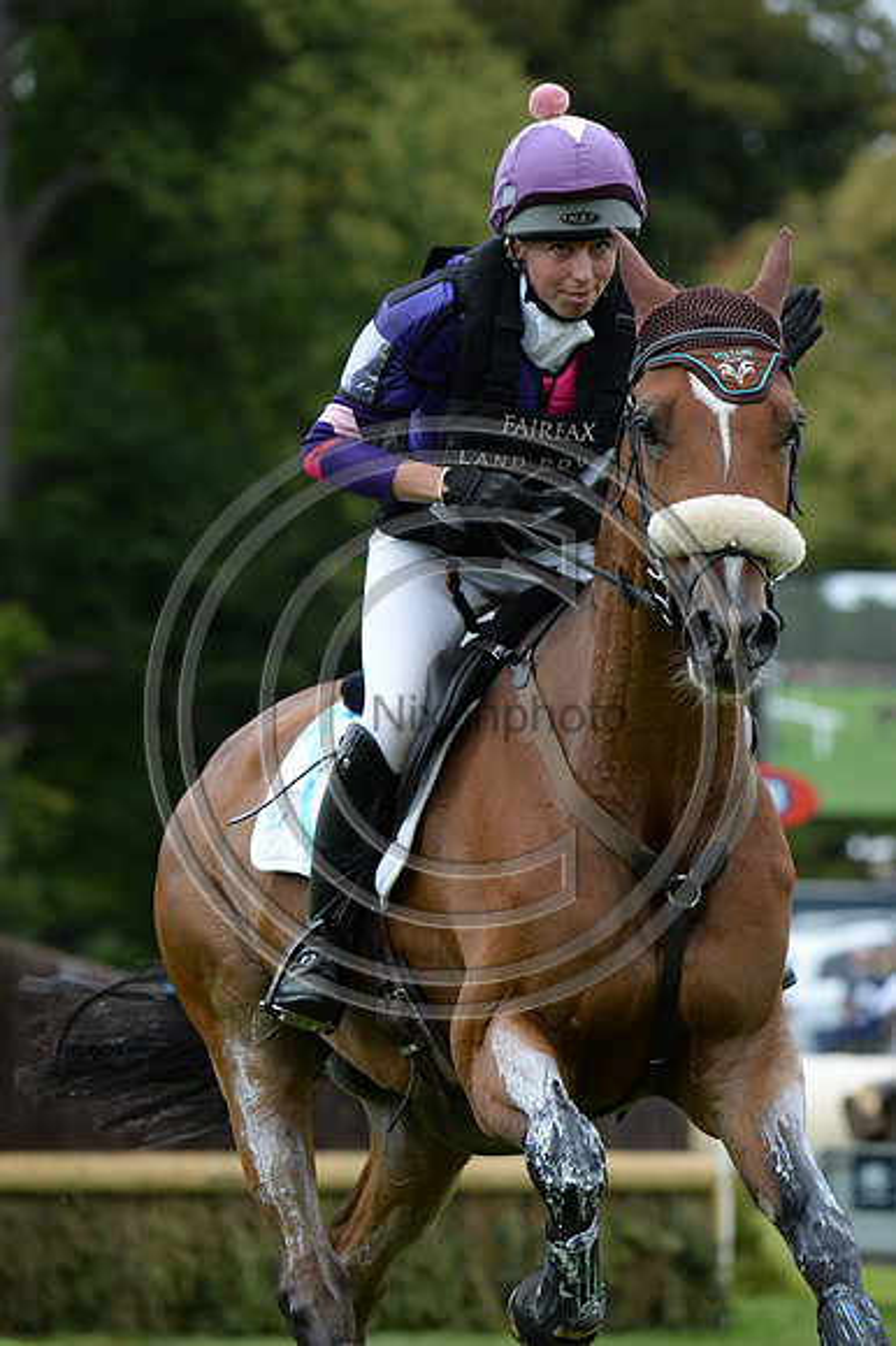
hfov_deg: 5.3
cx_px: 448
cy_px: 673
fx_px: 9718
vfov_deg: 7.9
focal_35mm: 260
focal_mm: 260
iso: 1000
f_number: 6.3
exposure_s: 1/1000
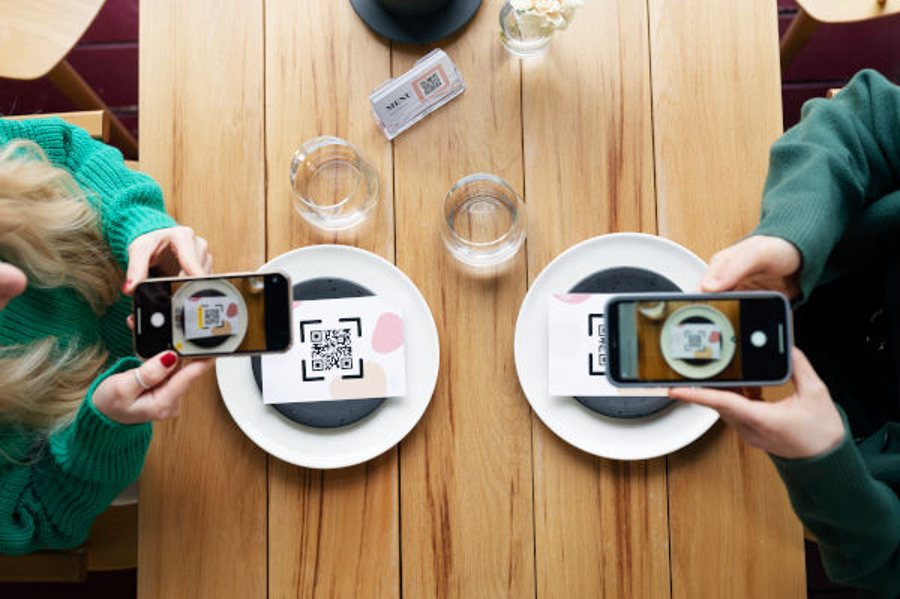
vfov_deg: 26.9
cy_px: 300
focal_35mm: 50
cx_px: 450
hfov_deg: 39.6
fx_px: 1249
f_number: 3.2
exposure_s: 1/250
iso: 500
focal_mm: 50
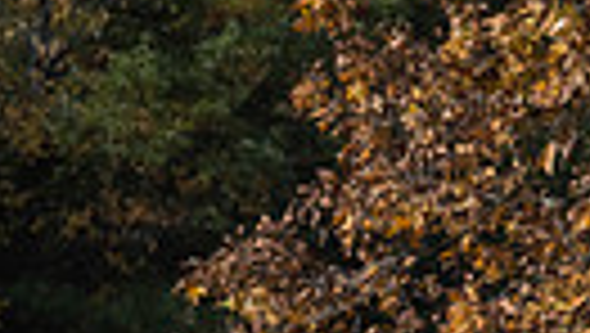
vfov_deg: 2.9
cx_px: 1180
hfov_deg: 5.1
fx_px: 6530
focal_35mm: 417
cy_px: 762
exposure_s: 1/640
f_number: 14
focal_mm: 85
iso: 800
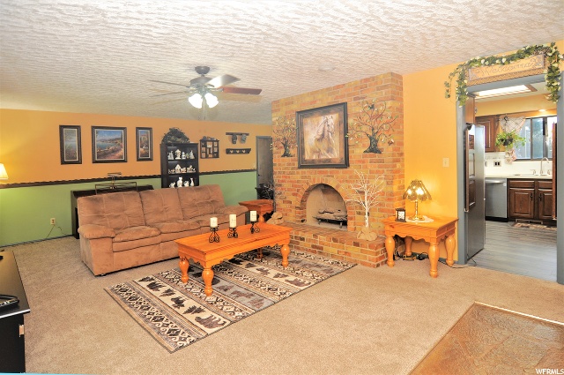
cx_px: 282
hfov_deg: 90.1
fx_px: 282
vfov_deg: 67.2
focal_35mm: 18
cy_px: 188
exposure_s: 1/60
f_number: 4
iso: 200
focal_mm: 12
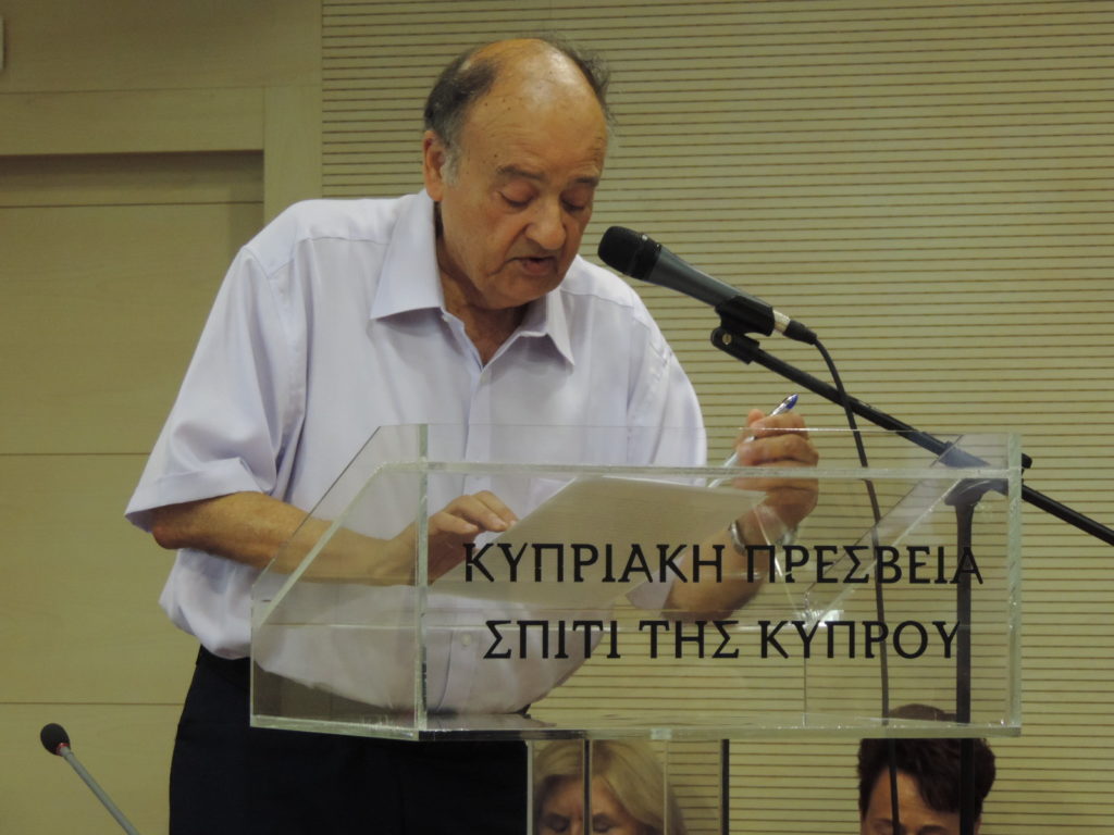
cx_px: 557
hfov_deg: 11.6
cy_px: 418
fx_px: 5471
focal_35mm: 170
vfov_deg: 8.7
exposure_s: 1/30
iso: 640
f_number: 4.5
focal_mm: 30.3
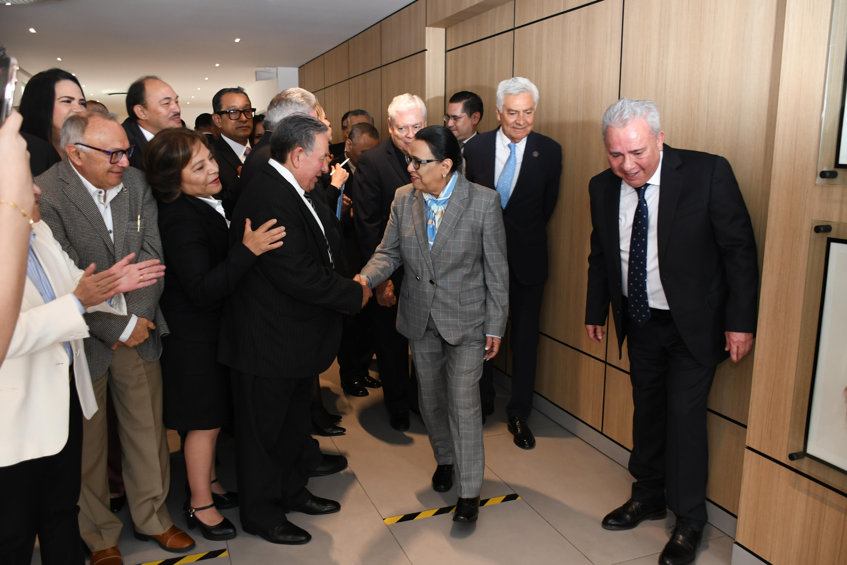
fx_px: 706
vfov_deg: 43.6
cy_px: 282
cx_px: 424
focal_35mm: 30
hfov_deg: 61.9
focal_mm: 20
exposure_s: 1/100
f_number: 3.5
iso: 800
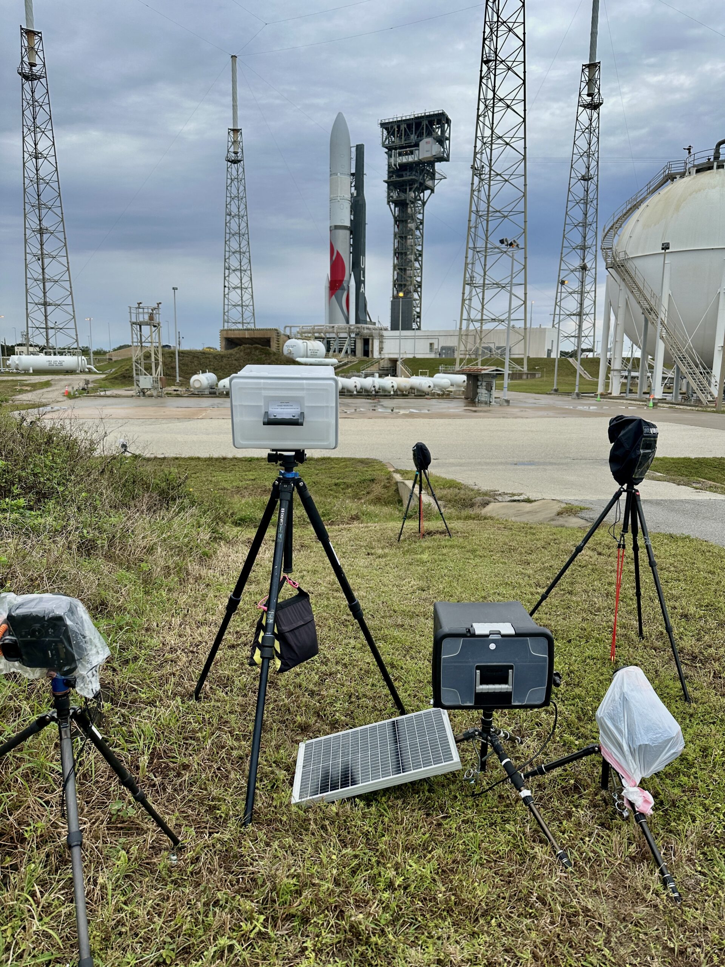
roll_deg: -2.7
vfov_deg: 71.6
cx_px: 362
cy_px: 484
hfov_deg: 56.8
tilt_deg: -7.8
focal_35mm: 24
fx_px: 670
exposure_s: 1/2155
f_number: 1.78
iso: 80
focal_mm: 6.86
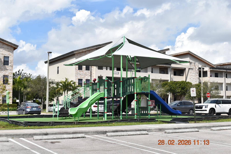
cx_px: 116
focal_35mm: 48
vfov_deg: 28.1
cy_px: 77
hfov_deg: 41.1
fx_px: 308
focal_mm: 32
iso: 200
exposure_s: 1/400
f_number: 10
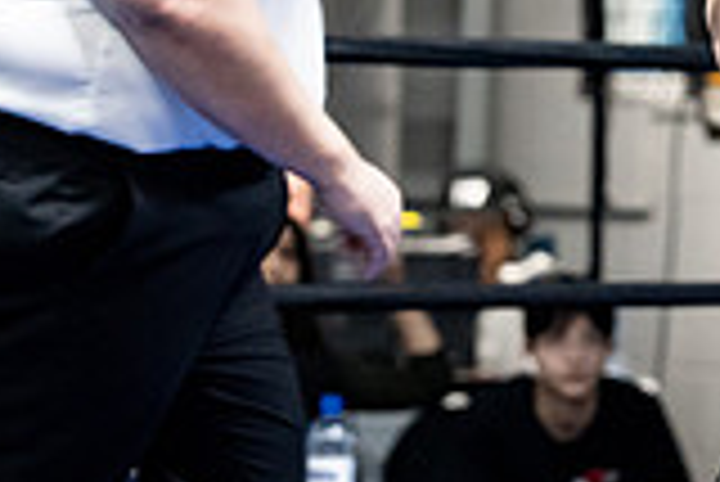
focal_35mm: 254
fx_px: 5084
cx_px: 1053
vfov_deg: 5.4
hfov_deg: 8.0
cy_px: 2
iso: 8000
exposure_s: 1/1000
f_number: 2.8
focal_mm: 70
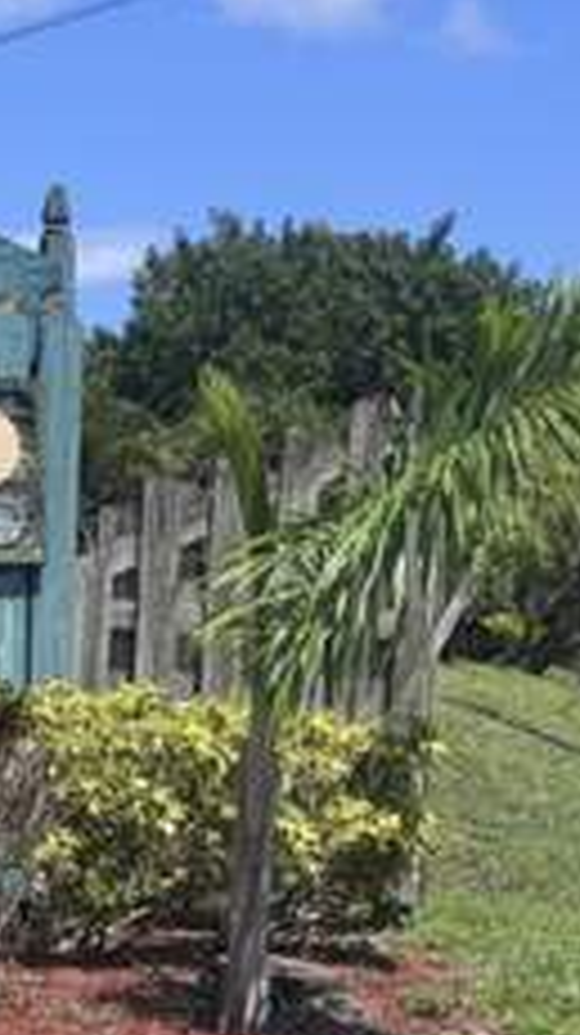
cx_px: -243
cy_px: 691
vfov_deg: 19.6
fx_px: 2987
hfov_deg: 10.8
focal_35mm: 109
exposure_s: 1/4049
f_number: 1.78
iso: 64
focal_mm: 6.76
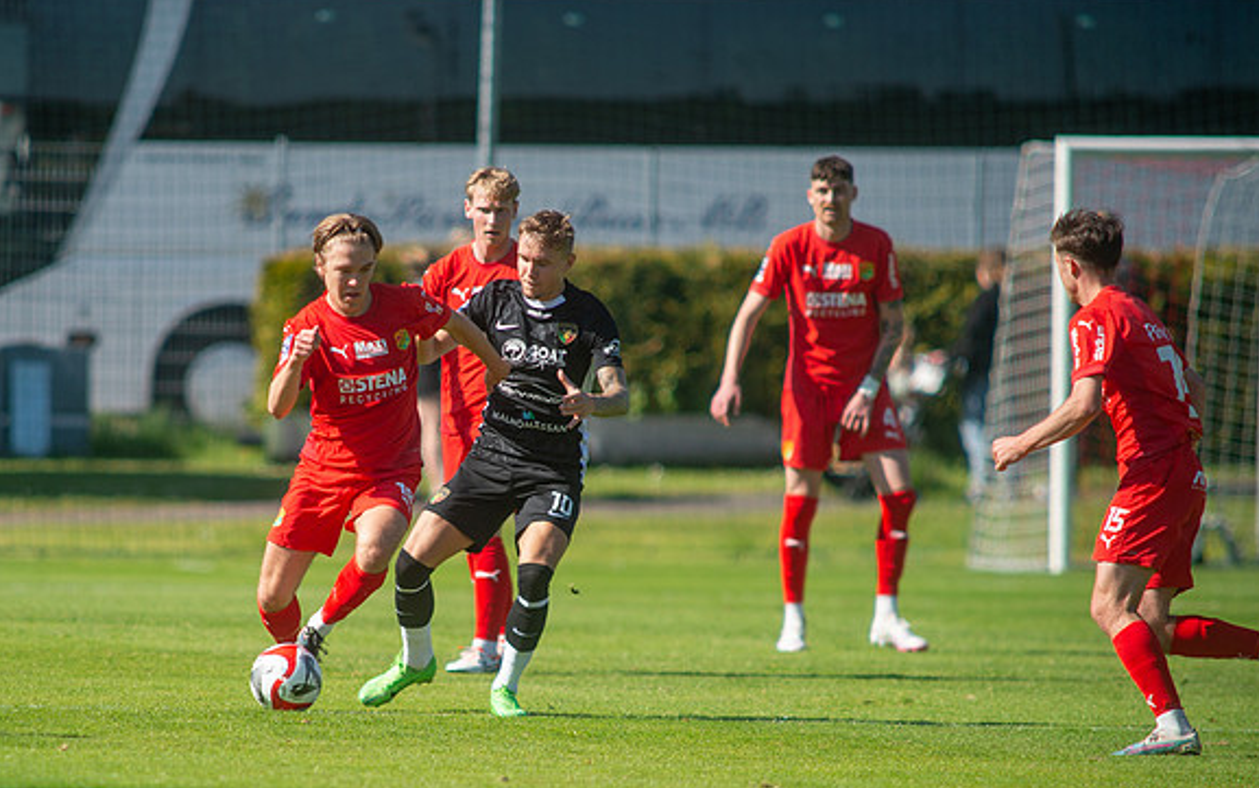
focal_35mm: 571
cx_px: 423
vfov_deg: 2.3
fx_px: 19598
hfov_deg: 3.7
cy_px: 497
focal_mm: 420
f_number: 4
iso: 320
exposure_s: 1/1600
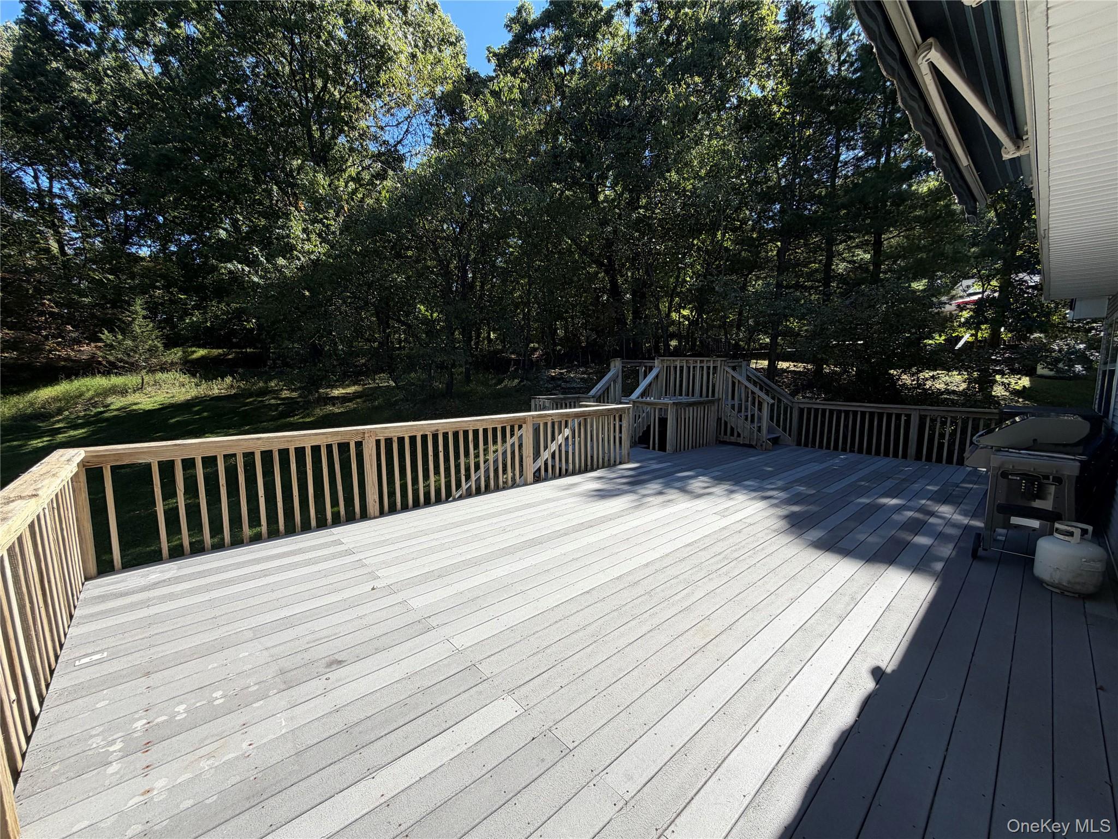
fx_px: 452
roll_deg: +0.1
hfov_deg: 102.1
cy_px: 420
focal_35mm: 14
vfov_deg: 85.7
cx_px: 559
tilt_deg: -5.1
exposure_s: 1/770
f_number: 2.2
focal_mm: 2.22
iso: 32
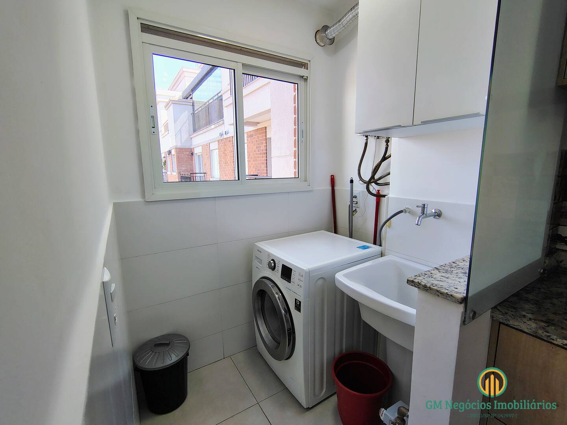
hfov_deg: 94.5
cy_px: 212
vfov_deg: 78.1
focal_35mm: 16
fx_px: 262
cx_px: 284
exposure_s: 1/120
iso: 166
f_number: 2.2
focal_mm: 2.13
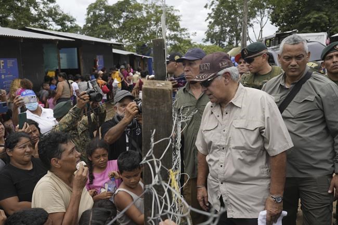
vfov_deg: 37.8
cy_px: 112
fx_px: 329
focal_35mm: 35
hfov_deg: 54.4
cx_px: 169
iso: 320
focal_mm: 35
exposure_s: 1/800
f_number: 7.1
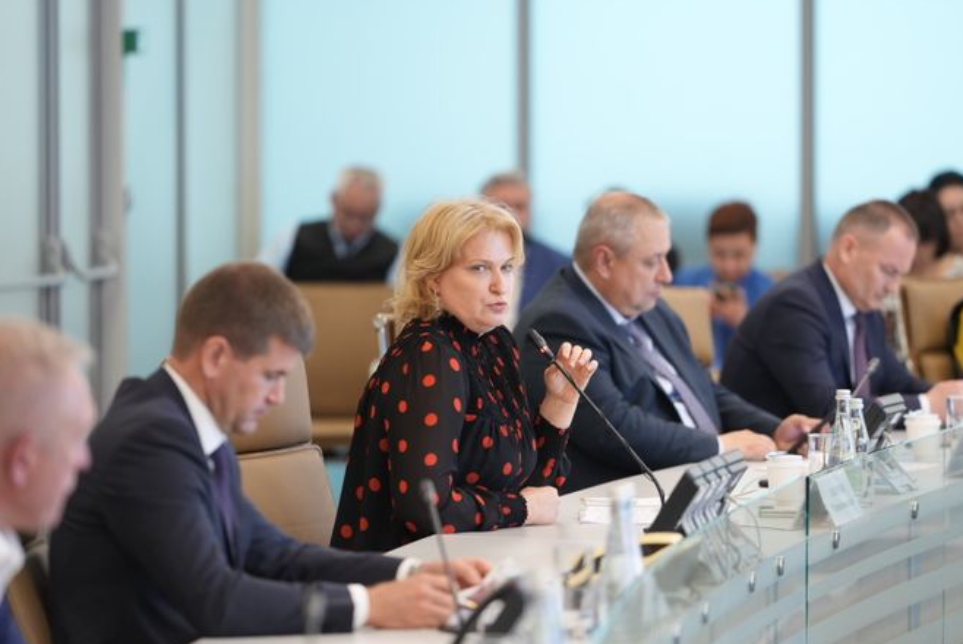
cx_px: 504
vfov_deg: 6.5
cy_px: 335
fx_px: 5676
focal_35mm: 212
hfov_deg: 9.7
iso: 2000
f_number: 2.8
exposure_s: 1/200
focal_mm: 200
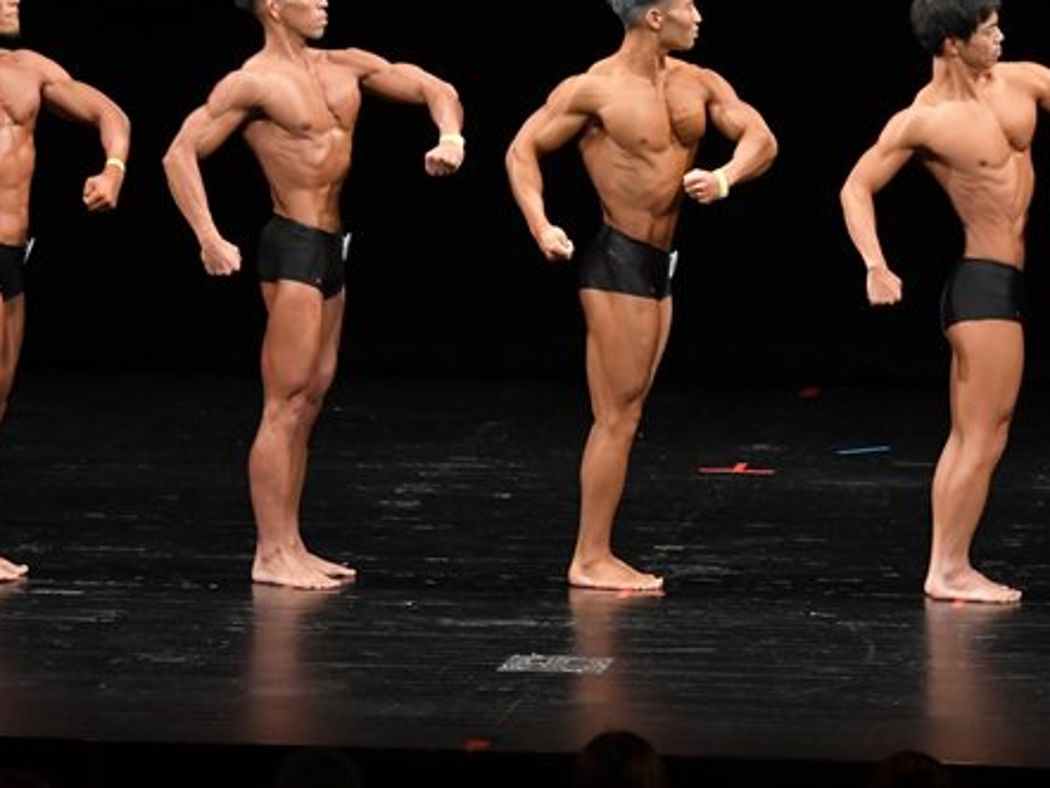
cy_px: 335
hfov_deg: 7.0
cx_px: 640
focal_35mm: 283
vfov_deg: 5.3
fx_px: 8589
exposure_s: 1/400
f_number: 5.6
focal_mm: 112
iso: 2500
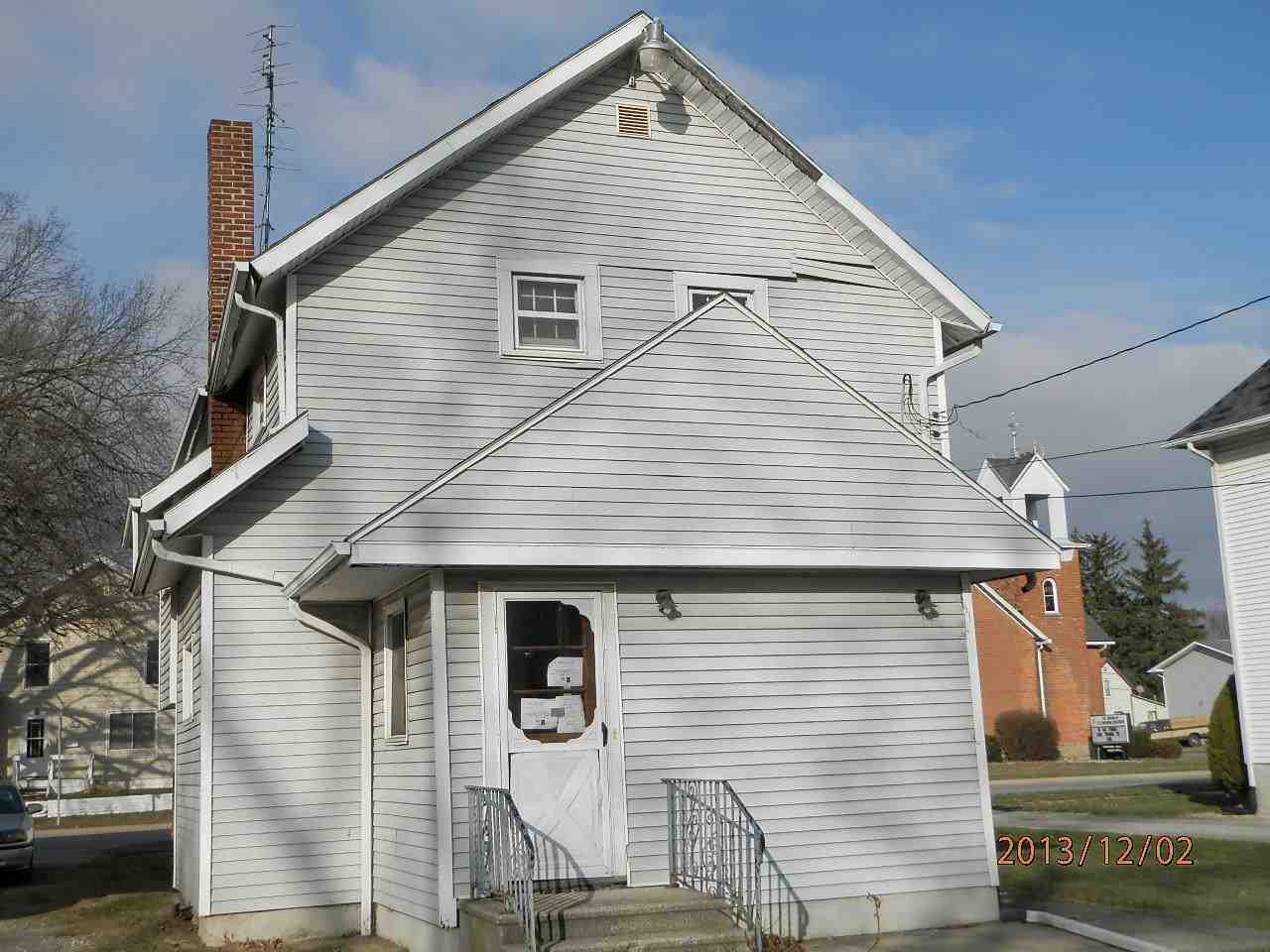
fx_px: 1468
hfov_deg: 46.8
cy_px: 476
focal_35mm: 40
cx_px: 635
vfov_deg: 36.0
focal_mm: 7.2
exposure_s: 1/200
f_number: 9.8
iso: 80
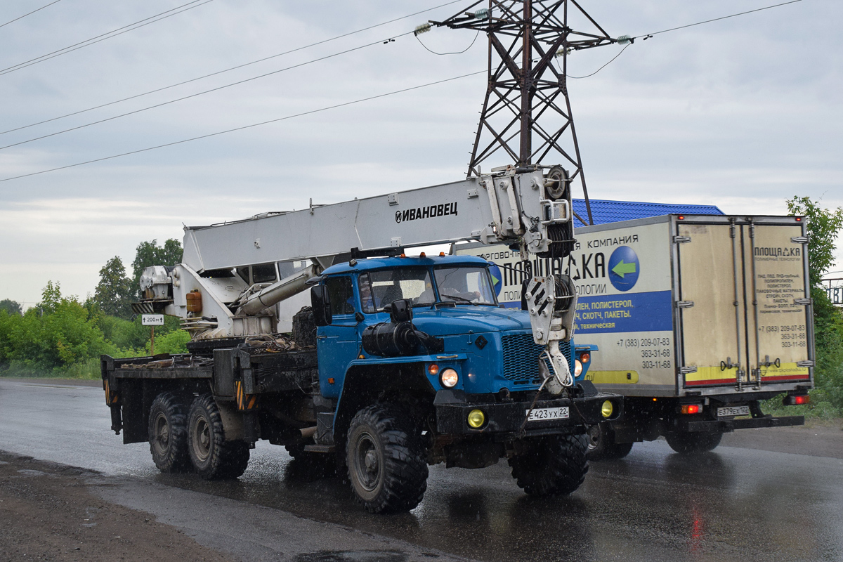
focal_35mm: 51
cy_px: 281
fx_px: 1194
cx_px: 422
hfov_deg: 38.9
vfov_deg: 26.5
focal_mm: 34
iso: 800
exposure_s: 1/640
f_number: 5.6
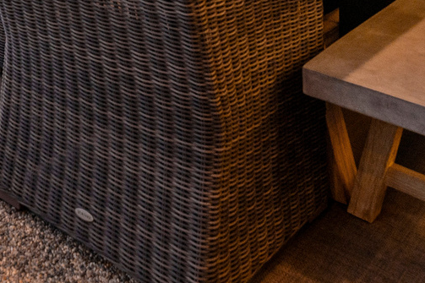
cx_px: 25
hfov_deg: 32.9
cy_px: -262
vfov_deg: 17.7
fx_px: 673
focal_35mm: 57
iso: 500
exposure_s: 1/30
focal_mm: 14
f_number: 5.6
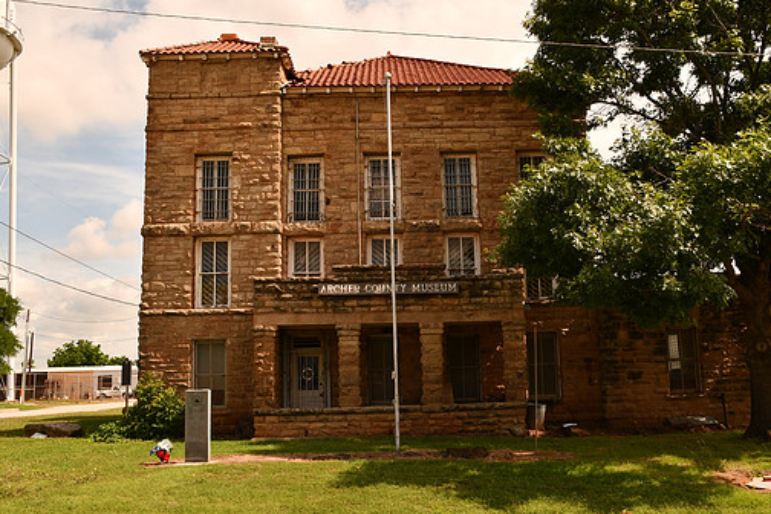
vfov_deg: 35.0
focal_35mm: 38
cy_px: 239
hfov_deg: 50.6
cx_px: 421
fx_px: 814
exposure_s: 1/125
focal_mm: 22
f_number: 11
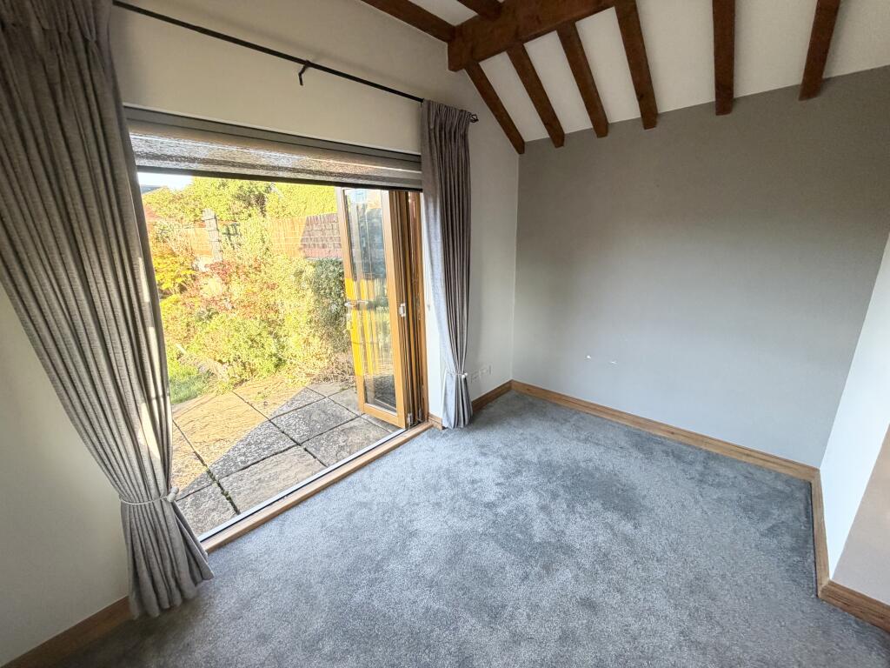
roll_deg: +1.4
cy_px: 334
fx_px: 360
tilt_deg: -17.1
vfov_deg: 85.7
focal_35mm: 14
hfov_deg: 102.1
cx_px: 445
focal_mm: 2.22
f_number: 2.2
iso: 160
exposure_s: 1/121
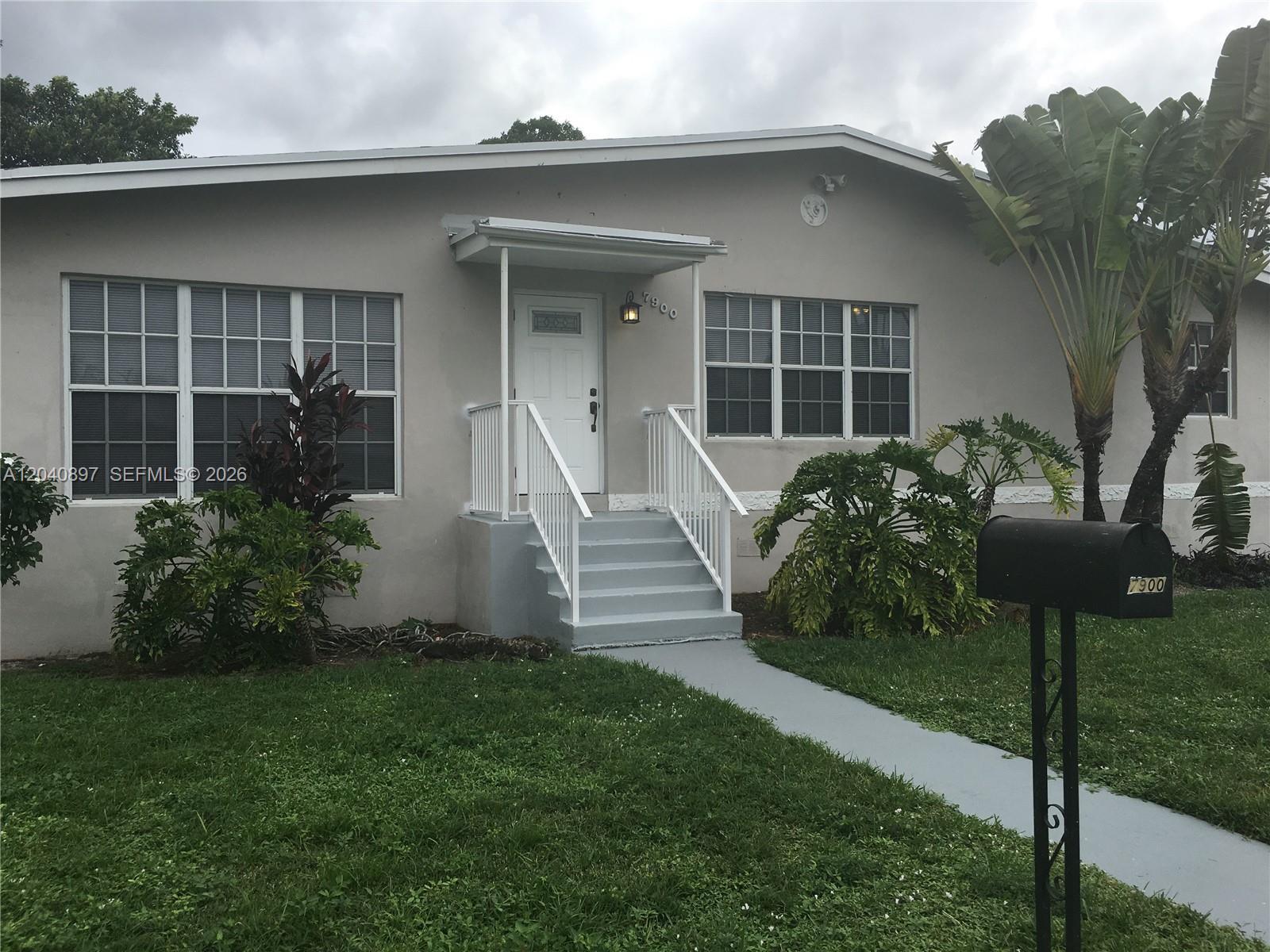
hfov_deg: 61.7
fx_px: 1064
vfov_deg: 48.2
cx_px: 635
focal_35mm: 29
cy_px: 476
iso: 25
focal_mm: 4.15
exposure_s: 1/1054
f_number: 2.2
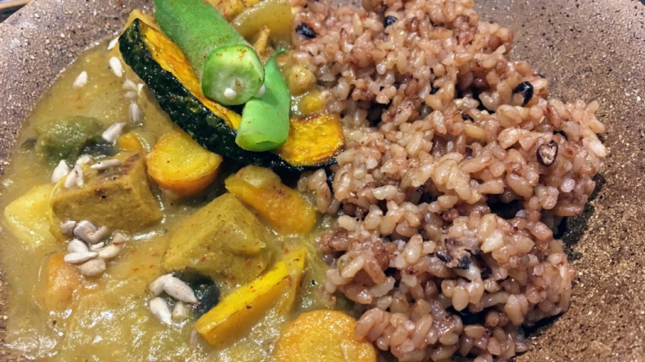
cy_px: 201
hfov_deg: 61.0
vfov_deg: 36.6
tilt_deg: -54.2
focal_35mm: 32
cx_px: 322
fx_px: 547
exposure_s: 1/30
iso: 200
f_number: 2.2
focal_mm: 4.15
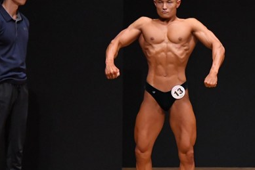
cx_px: 254
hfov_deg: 4.6
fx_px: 3181
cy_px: 127
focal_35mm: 449
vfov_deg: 3.1
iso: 6400
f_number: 5.6
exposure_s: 1/400
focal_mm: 150
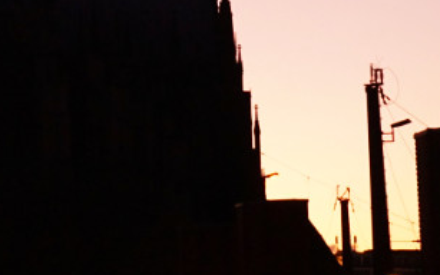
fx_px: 2003
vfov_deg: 7.8
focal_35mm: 167
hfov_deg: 12.3
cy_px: -92
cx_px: -54
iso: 2500
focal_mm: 42
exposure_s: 1/80
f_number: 5.6
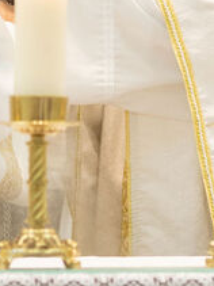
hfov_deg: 4.3
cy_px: -3
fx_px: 2880
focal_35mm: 349
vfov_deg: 5.7
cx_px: 83
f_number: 3.2
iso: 2000
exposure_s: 1/200
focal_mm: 85
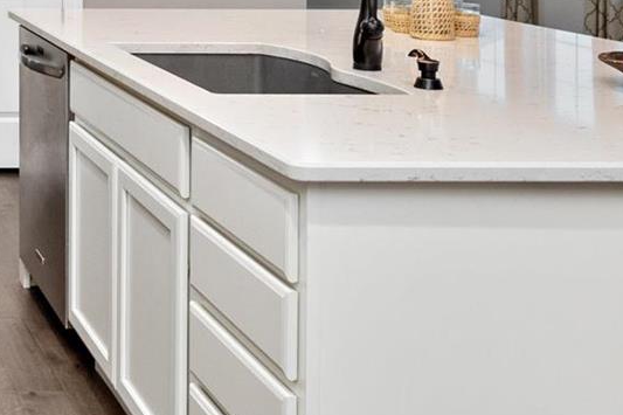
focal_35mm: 66
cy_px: -113
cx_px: -213
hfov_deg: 25.6
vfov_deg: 19.2
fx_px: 1142
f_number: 8
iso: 400
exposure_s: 1/100
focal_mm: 11
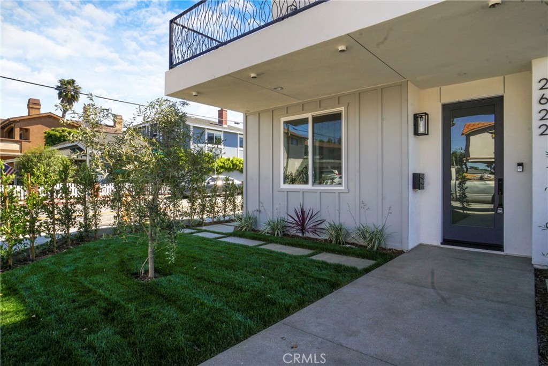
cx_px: 274
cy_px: 183
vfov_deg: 67.4
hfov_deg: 90.0
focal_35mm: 18
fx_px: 274
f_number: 22
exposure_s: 1/25
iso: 100
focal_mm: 12
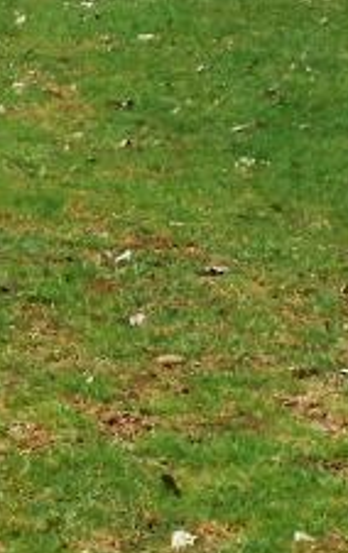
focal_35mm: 163
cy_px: -242
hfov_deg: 7.9
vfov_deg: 12.3
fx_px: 2464
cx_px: -179
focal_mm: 6
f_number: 3.9
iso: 80
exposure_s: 1/200
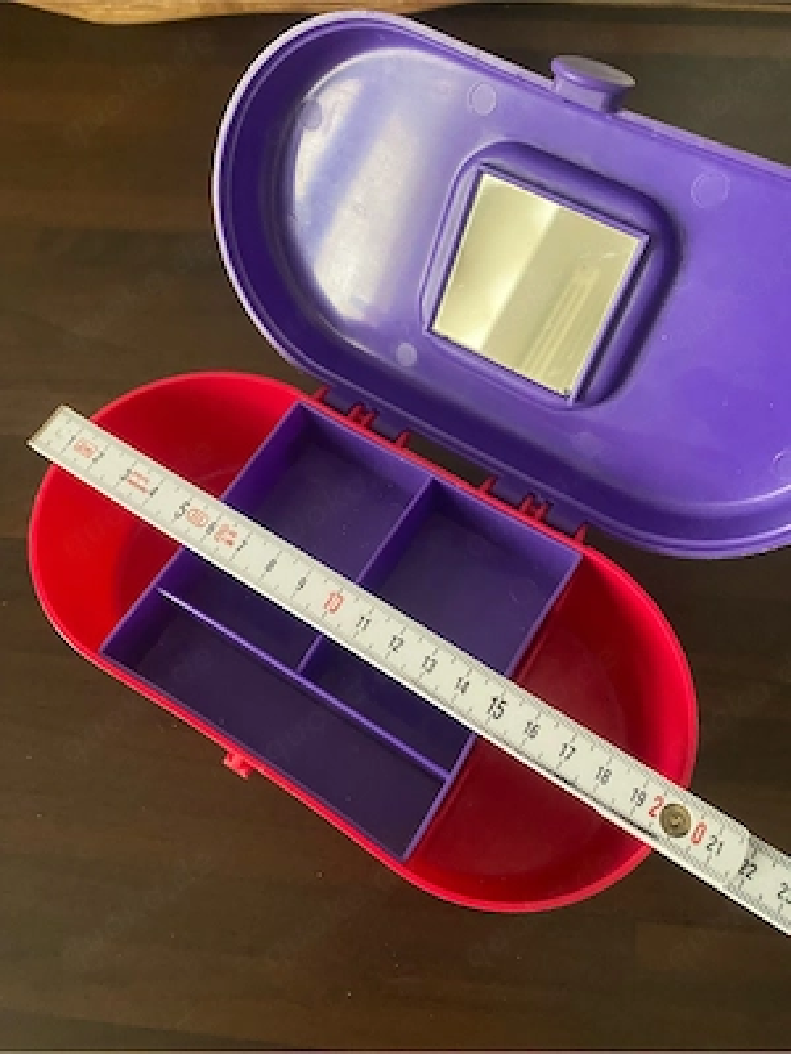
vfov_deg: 67.3
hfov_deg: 53.1
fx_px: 792
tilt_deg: -66.0
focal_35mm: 26
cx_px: 396
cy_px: 527
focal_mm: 4.25
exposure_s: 1/30
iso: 640
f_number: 1.8
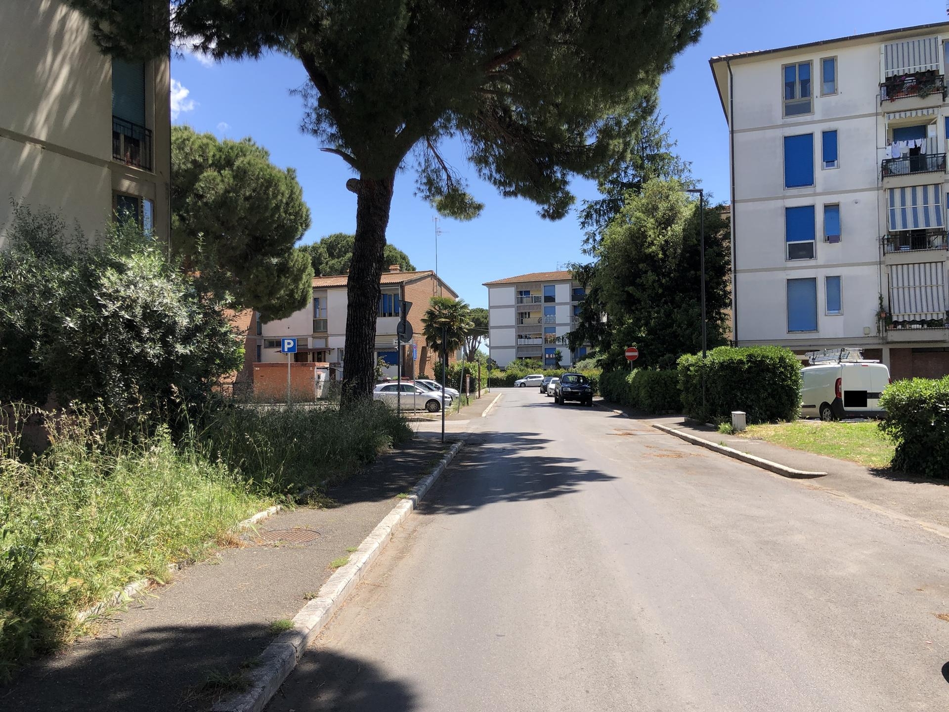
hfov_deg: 63.4
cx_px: 474
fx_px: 768
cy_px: 356
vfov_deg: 49.7
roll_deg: +0.5
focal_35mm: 28
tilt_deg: +1.5
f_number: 1.8
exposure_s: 1/1200
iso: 20
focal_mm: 4
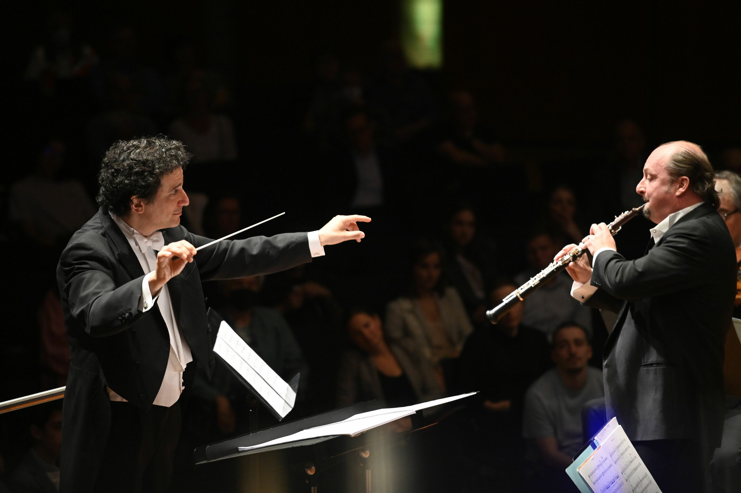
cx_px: 370
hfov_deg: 10.3
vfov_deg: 6.9
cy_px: 246
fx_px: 4114
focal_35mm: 200
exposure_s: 1/200
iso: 5000
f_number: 4.5
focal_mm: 200
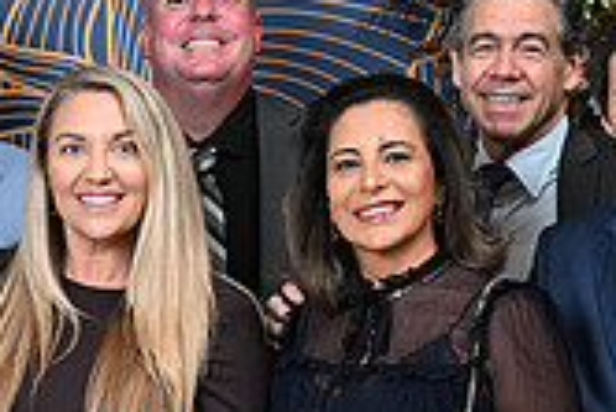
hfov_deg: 12.8
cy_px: 525
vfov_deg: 8.6
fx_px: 2689
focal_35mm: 157
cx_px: -85
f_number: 5.6
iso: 125
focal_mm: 45
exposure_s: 1/125
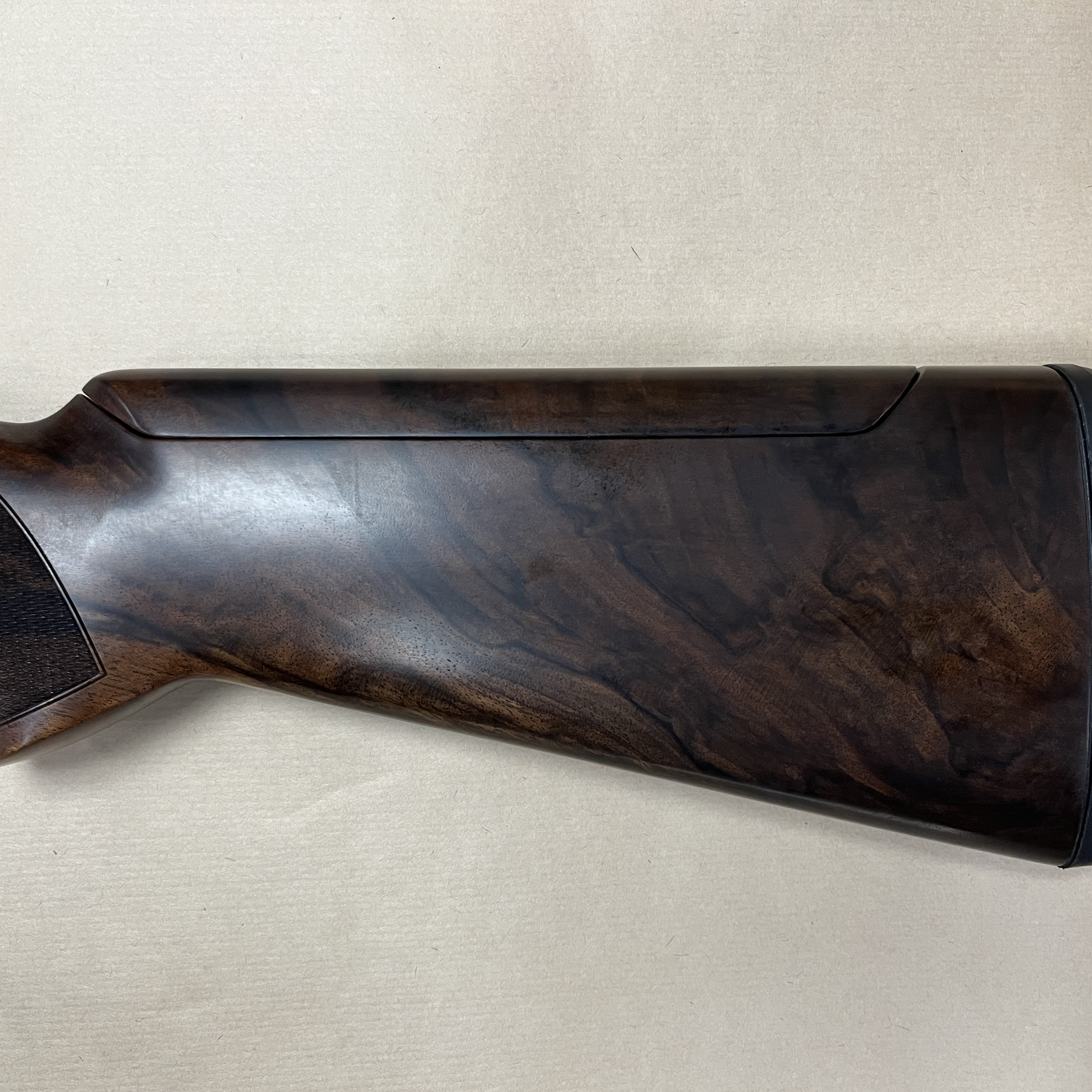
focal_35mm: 31
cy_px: 552
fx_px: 1106
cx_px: 534
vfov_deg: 52.5
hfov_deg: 52.5
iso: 100
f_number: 1.6
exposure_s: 1/50
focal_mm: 5.1
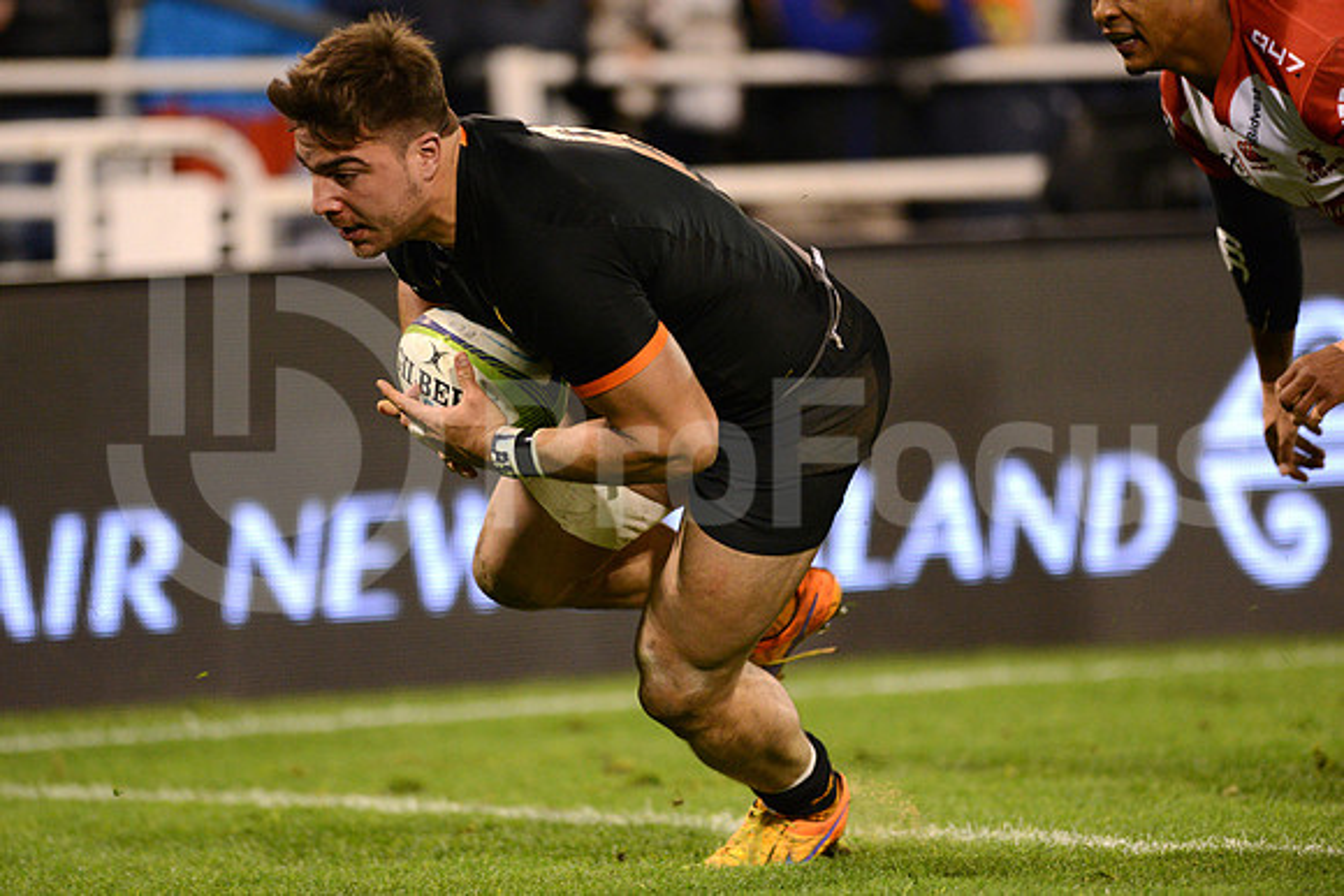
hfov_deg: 6.9
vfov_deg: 4.6
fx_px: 11202
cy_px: 448
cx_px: 672
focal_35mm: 300
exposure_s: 1/1250
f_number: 2.8
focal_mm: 300
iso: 4500
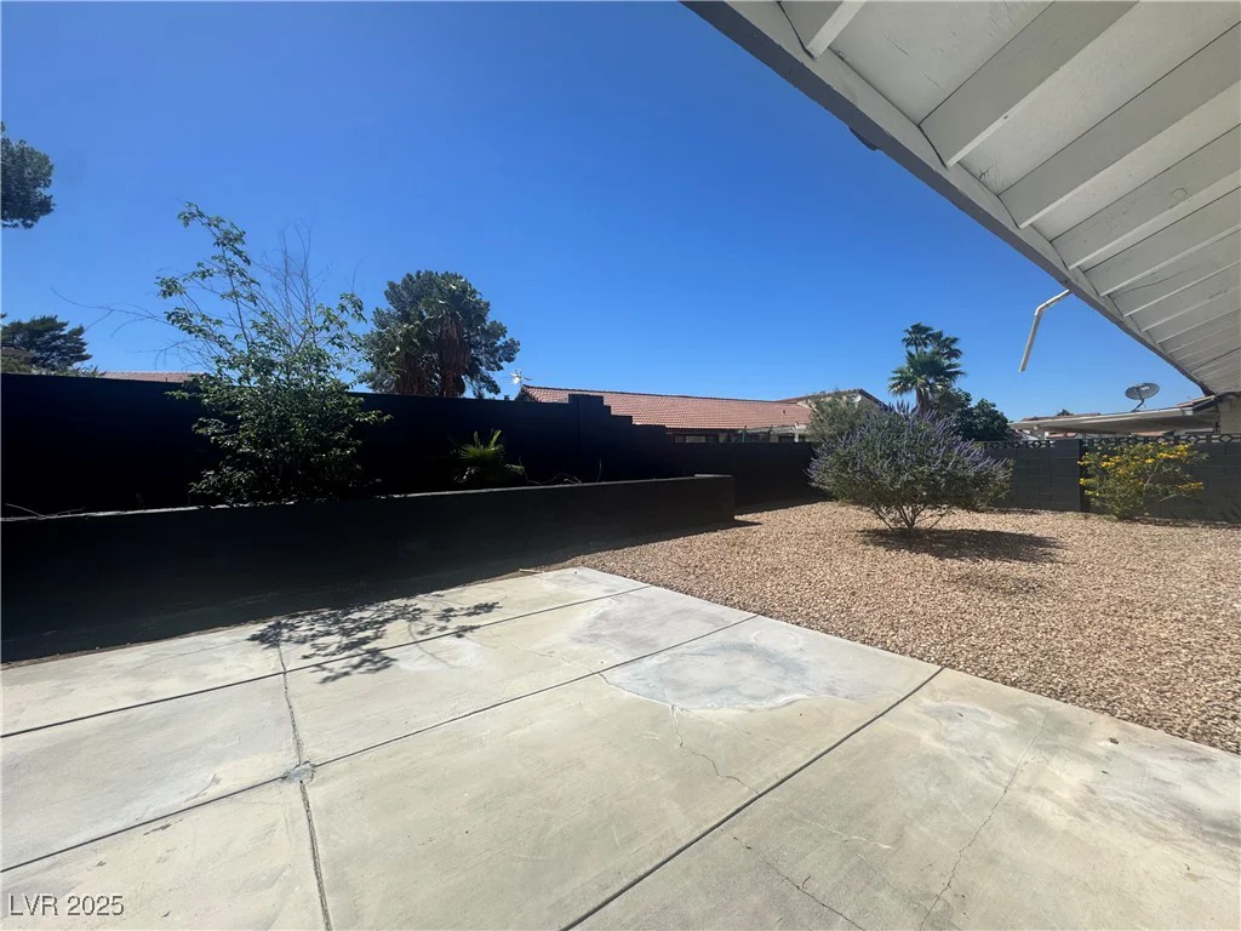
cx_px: 620
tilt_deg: +0.0
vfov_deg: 85.7
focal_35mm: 14
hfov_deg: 102.1
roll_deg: +0.4
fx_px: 502
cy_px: 466
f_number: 2.2
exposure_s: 1/2494
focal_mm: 2.22
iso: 50
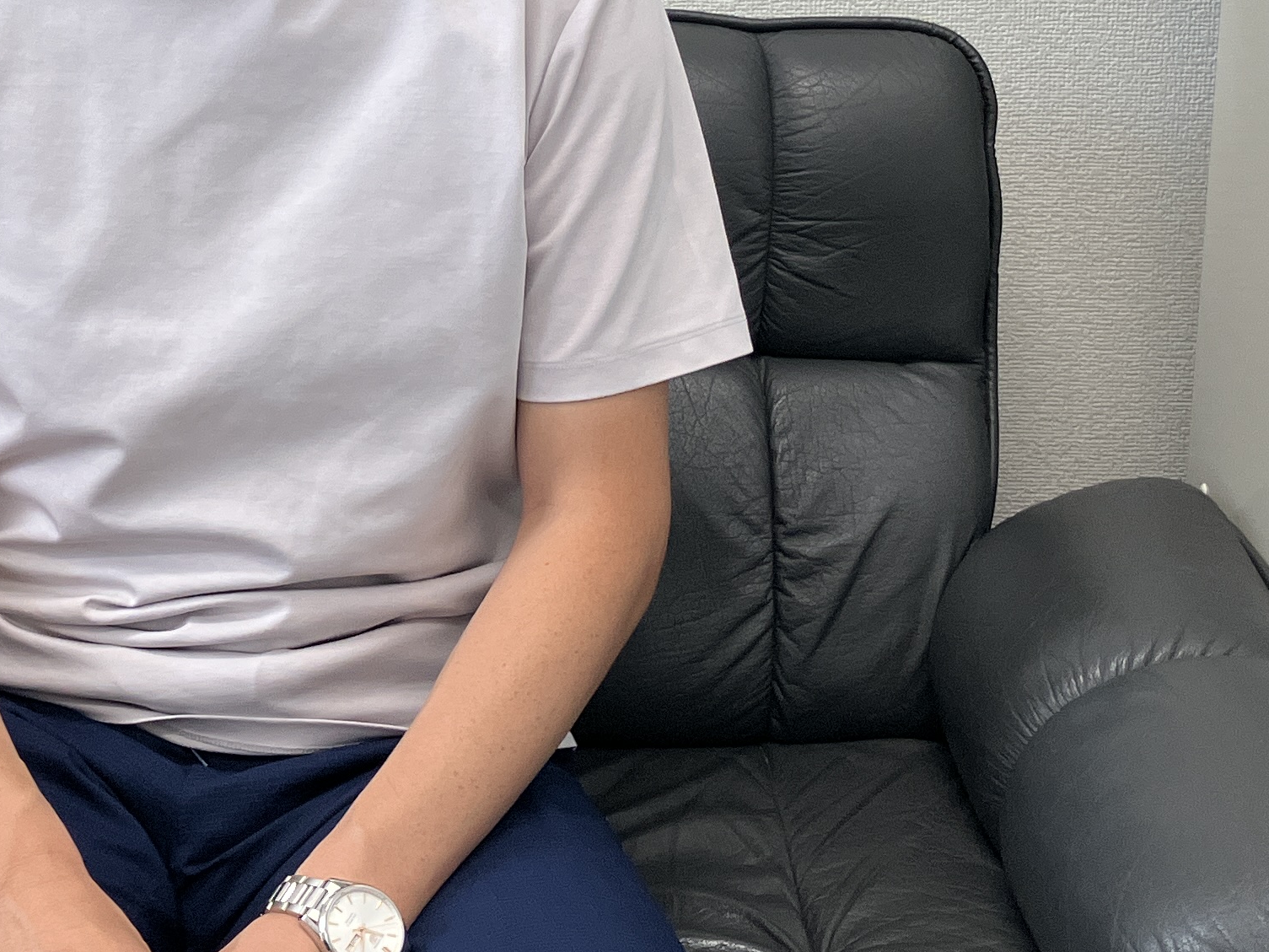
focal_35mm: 75
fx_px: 2750
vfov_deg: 19.3
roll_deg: +0.9
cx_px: 328
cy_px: 100
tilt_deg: -11.5
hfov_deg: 25.7
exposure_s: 1/100
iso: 50
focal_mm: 3.99
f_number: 1.8
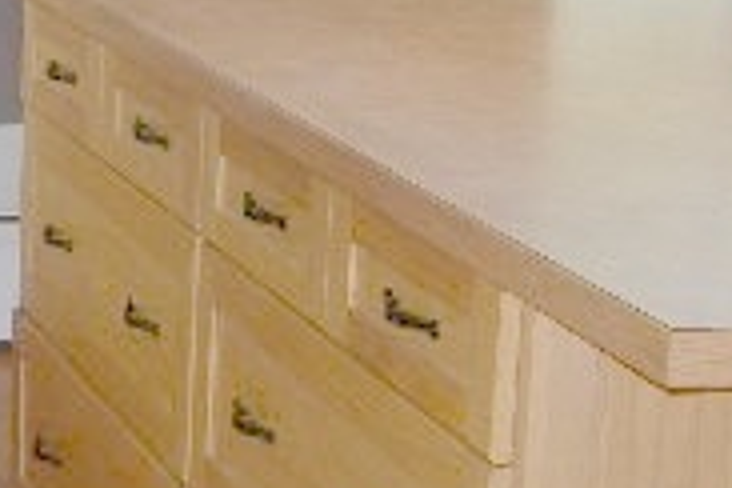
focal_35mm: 138
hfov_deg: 14.7
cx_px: 72
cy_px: 284
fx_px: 2806
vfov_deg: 9.9
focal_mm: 7.8
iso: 50
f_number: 2.8
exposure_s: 1/60.1
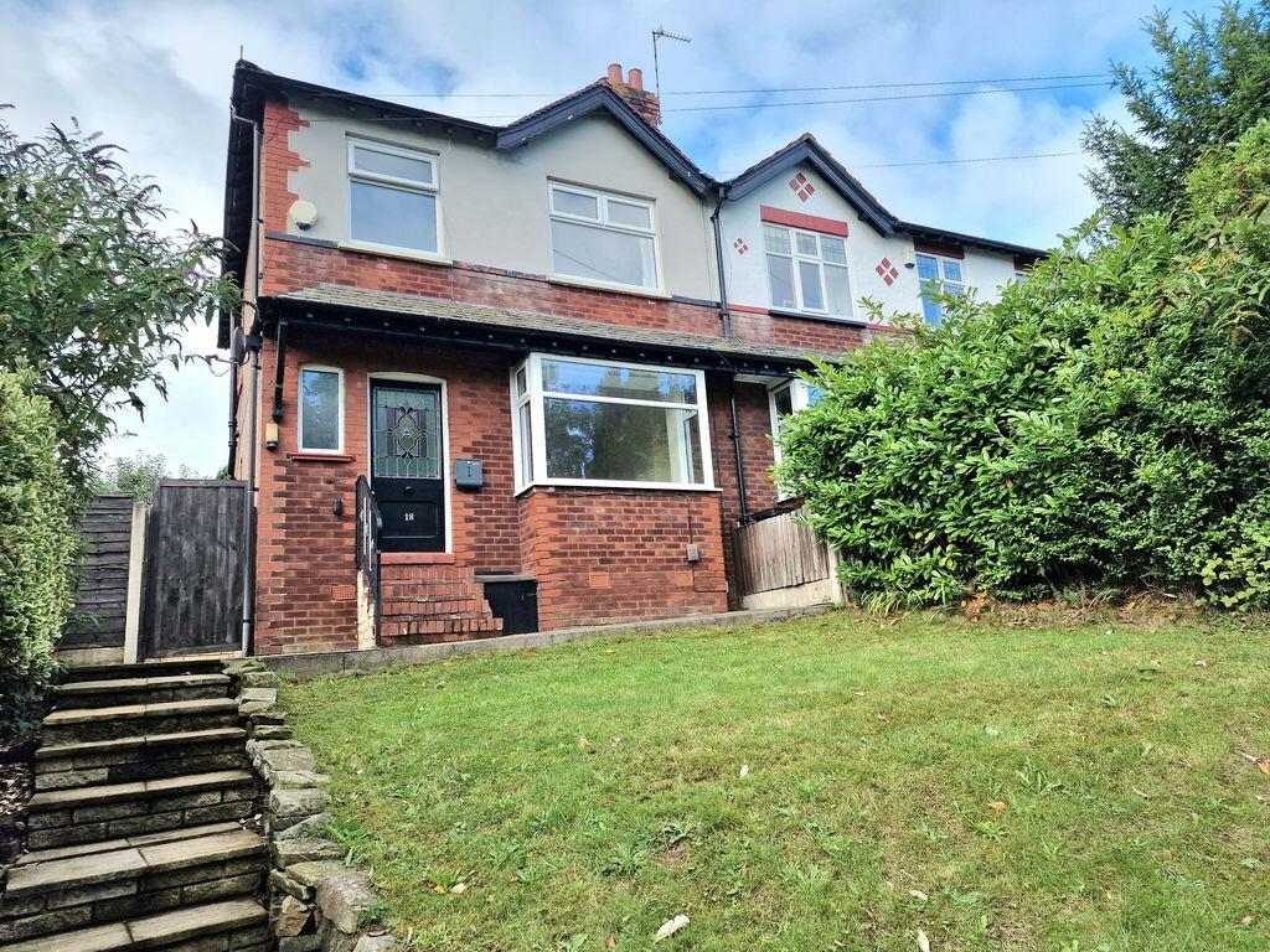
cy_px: 476
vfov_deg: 58.9
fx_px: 844
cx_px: 635
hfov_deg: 73.9
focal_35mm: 23
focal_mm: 6.4
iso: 50
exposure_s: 1/476
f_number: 1.8
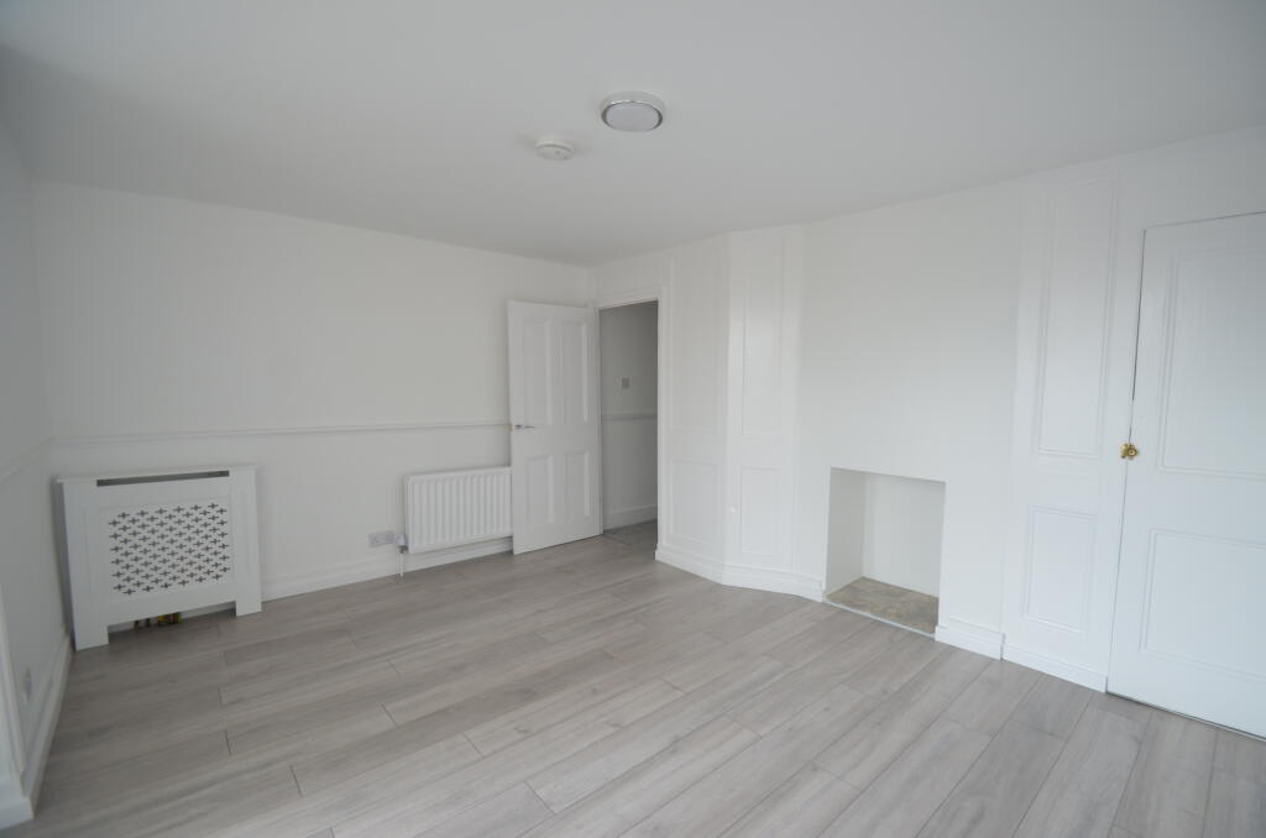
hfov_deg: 100.5
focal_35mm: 15
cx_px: 633
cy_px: 419
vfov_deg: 77.1
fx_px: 526
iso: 450
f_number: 4
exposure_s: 1/60
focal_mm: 10
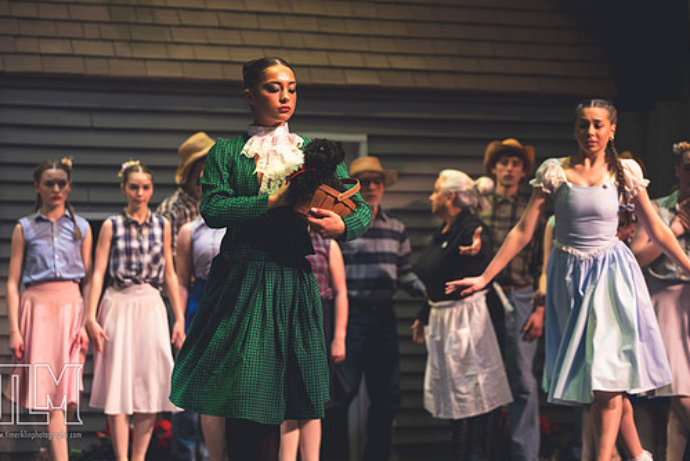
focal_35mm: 122
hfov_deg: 16.8
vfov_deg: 11.2
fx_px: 2339
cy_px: 235
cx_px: 335
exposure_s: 1/250
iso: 1800
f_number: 2.8
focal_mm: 105
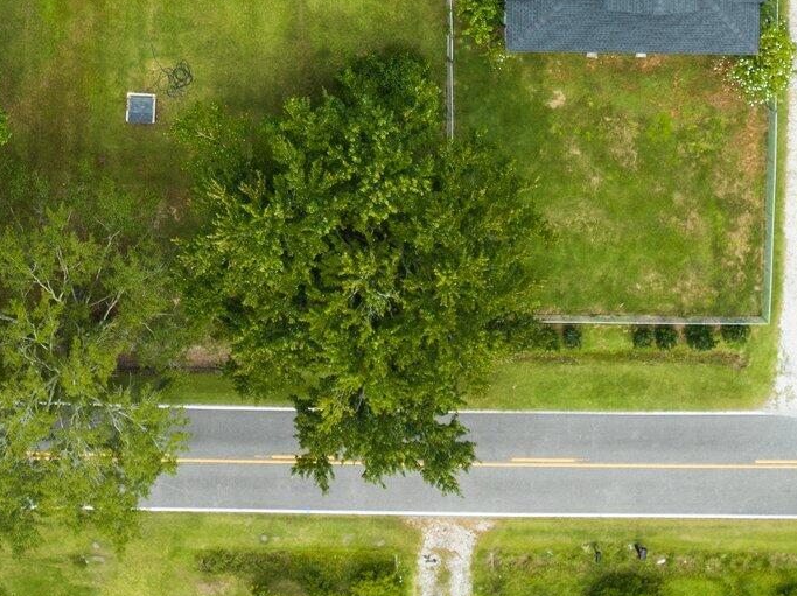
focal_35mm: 72
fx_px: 1656
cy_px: -251
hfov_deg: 26.5
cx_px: 142
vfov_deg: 18.5
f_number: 2.8
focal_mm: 12.29
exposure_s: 1/500
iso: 100
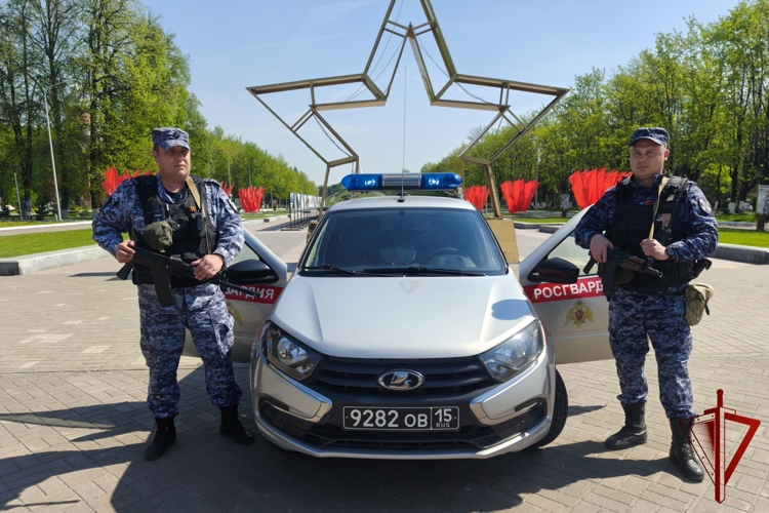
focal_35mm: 24
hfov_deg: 73.7
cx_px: 384
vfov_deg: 53.1
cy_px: 256
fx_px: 513
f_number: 1.8
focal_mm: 5.59
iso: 80
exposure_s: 1/1654
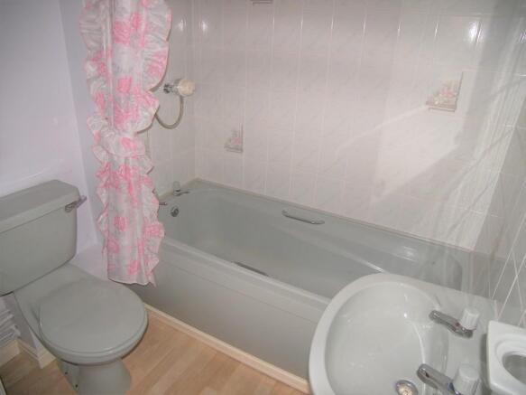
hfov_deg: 67.3
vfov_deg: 53.0
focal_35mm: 26
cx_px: 263
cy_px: 198
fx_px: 395
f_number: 2.8
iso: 100
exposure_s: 1/30
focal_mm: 5.4
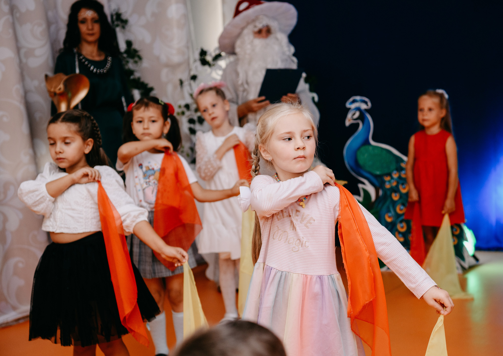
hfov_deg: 31.3
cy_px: 186
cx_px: 279
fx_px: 898
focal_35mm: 63
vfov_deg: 22.4
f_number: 4
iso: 500
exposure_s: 1/160
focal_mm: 58
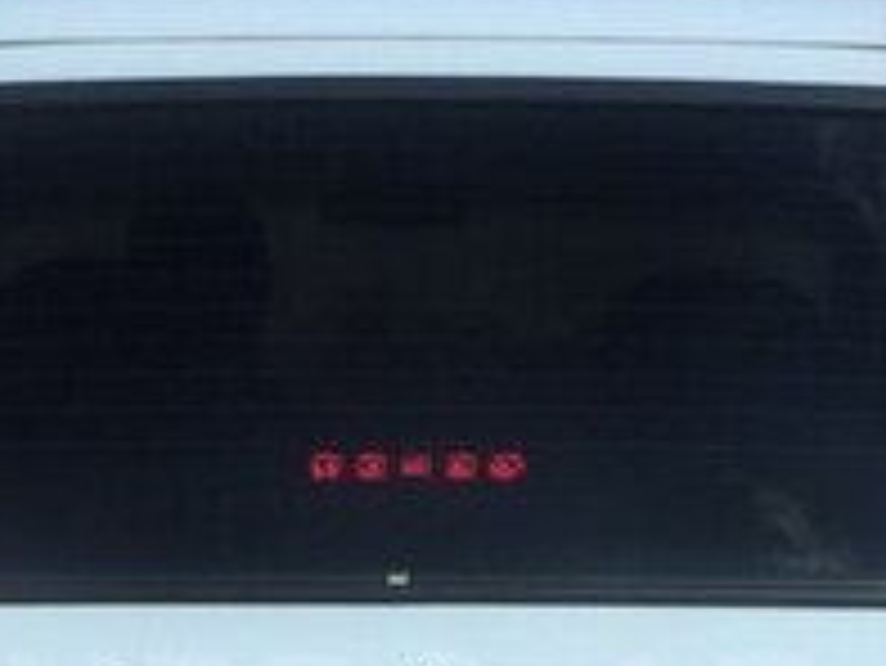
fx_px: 2484
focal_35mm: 97
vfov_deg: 14.9
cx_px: 355
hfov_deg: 20.2
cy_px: 722
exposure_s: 1/2415
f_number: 2.2
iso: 32
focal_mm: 4.15
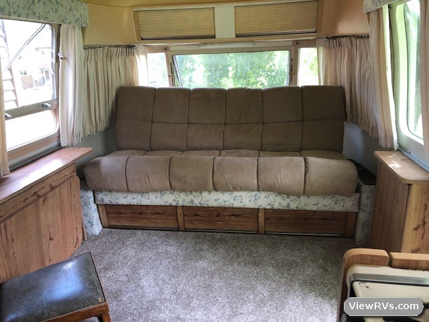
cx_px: 214
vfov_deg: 49.7
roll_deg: +2.1
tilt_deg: -15.4
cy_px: 161
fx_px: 347
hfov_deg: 63.4
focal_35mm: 28
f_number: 1.8
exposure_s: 1/30
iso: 32
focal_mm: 3.99
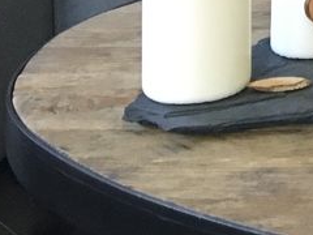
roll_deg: -0.4
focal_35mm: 169
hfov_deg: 10.6
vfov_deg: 7.8
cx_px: 648
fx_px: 1528
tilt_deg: +0.6
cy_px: -436
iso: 160
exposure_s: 1/33
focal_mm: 4.15
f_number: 2.2
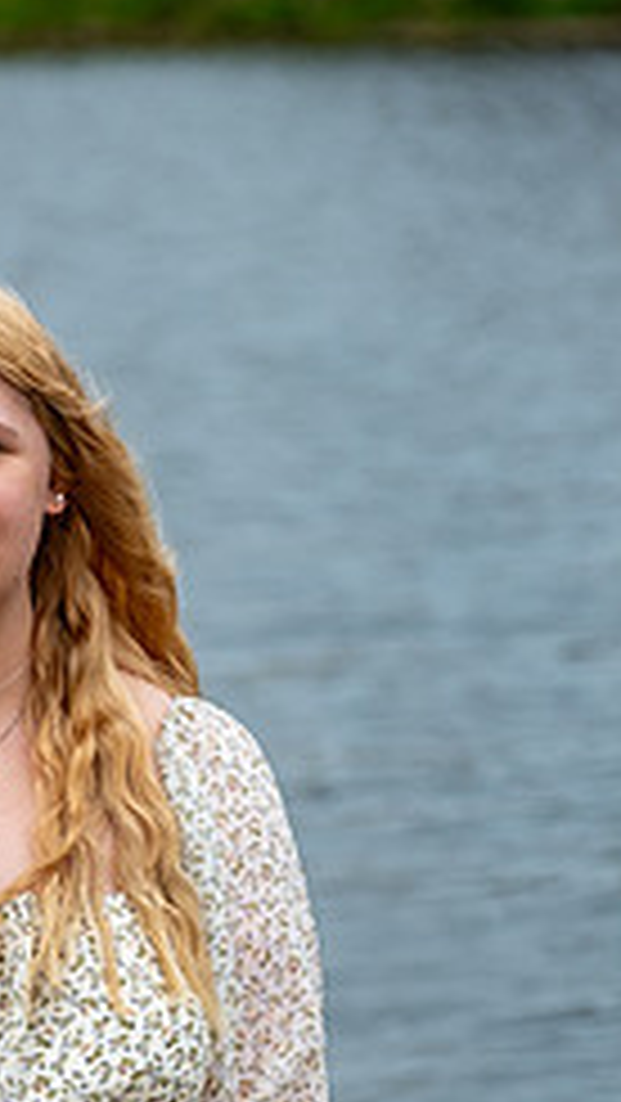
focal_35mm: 283
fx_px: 8276
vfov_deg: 7.6
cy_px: 940
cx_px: 9
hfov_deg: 4.3
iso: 250
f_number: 4
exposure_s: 1/400
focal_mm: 98.2
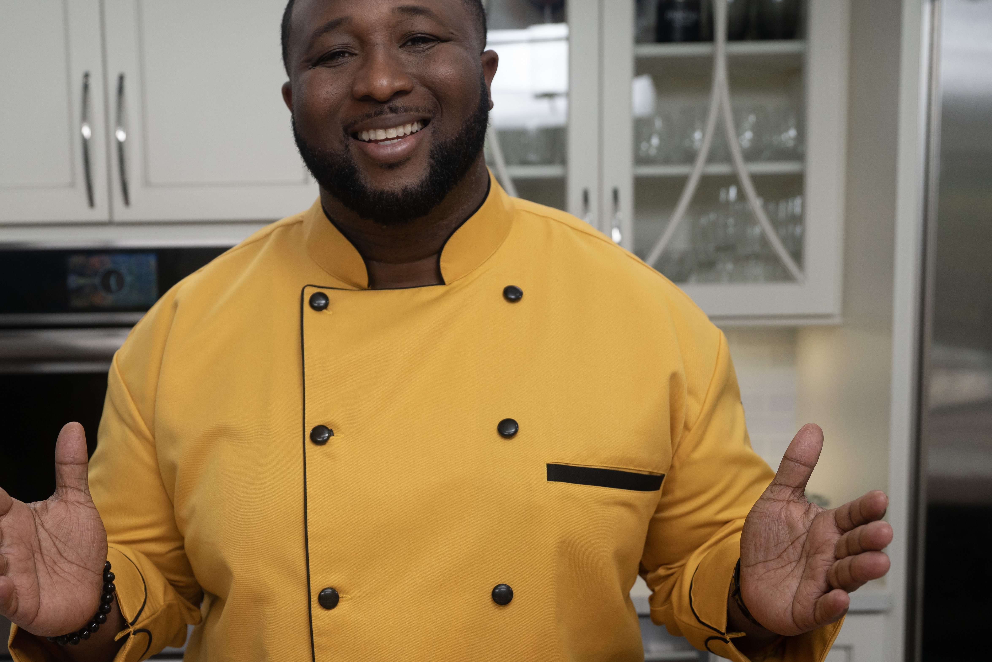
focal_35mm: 49
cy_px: 474
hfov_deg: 40.2
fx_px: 1350
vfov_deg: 27.3
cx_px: 413
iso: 500
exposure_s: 1/320
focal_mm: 29
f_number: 3.2
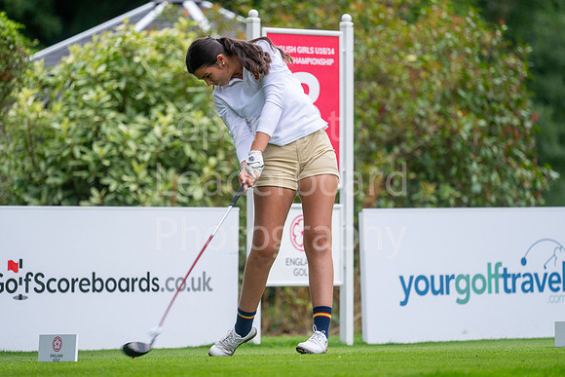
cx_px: 282
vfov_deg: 4.6
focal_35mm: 300
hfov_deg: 6.9
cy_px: 188
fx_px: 4709
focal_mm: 300
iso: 500
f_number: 4
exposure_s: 1/1000
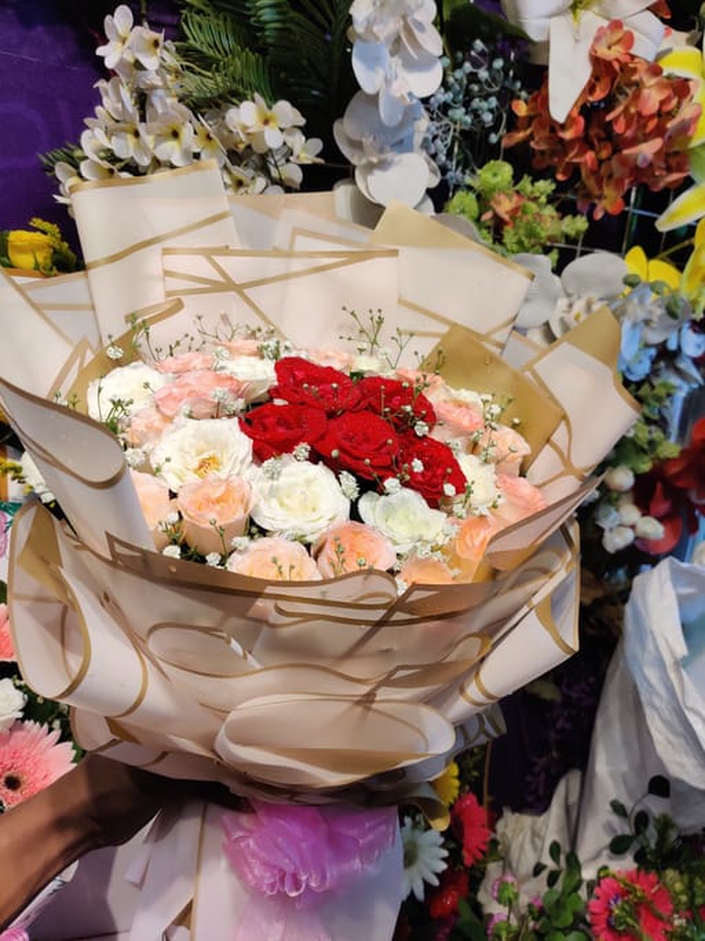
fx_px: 733
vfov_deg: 65.3
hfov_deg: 51.3
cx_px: 352
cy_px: 470
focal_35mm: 27
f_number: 1.65
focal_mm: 4.75
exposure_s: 1/129
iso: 100
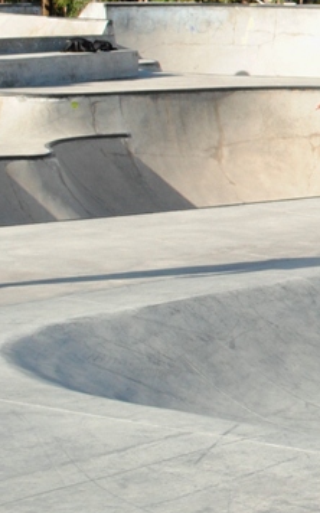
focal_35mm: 160
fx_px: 2236
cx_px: 728
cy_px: 110
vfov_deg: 13.0
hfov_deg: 7.7
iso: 400
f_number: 7.1
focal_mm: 32
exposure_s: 1/500
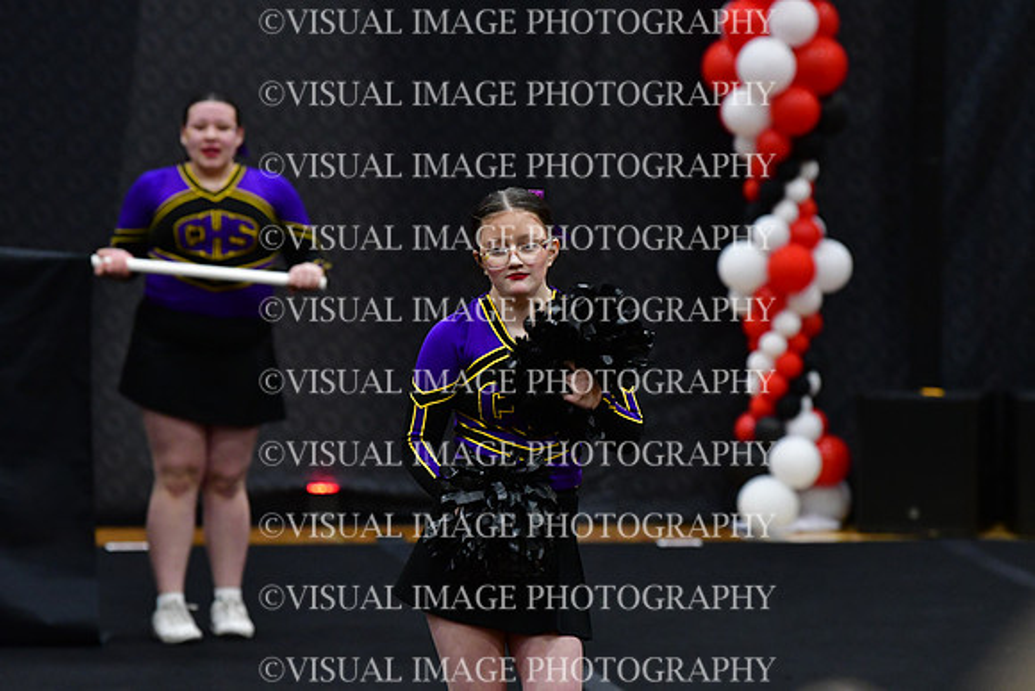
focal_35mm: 262
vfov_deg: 5.2
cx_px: 518
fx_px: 7534
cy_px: 346
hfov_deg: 7.9
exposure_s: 1/500
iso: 4000
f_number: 4
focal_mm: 175
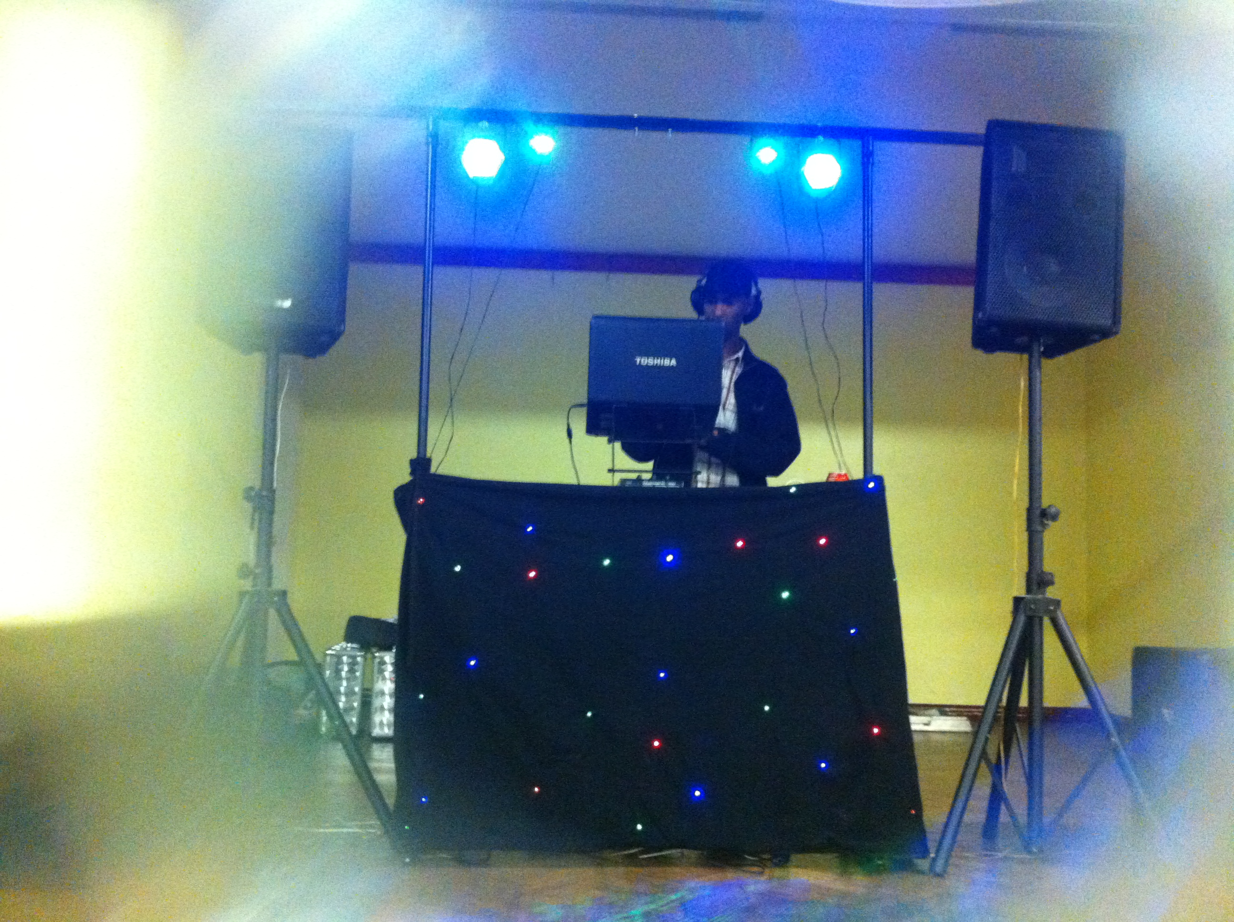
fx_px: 1246
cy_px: 461
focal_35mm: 35
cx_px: 617
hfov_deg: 52.7
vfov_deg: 40.6
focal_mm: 3.85
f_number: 2.8
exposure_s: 1/15
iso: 800
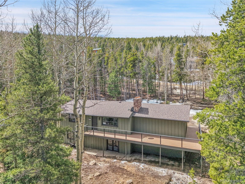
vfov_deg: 56.8
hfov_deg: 71.6
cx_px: 122
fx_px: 170
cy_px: 92
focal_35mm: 24
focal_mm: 8.67
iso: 330
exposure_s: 1/5000
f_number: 1.8
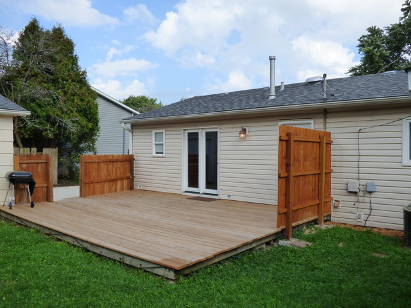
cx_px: 206
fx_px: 344
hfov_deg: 61.7
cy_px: 154
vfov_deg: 48.2
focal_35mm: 29
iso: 200
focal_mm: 5.04
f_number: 4
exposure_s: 1/800
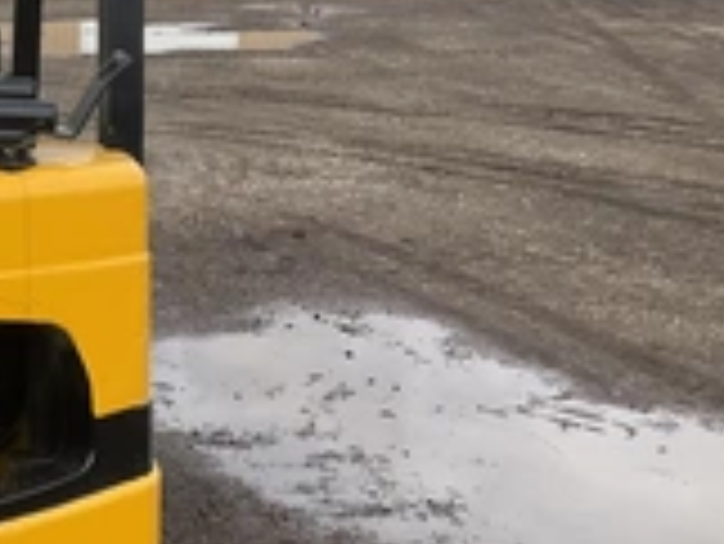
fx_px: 1507
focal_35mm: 72
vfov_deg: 20.4
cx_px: -108
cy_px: 175
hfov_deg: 24.8
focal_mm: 3
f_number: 1.8
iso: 25
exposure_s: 1/883
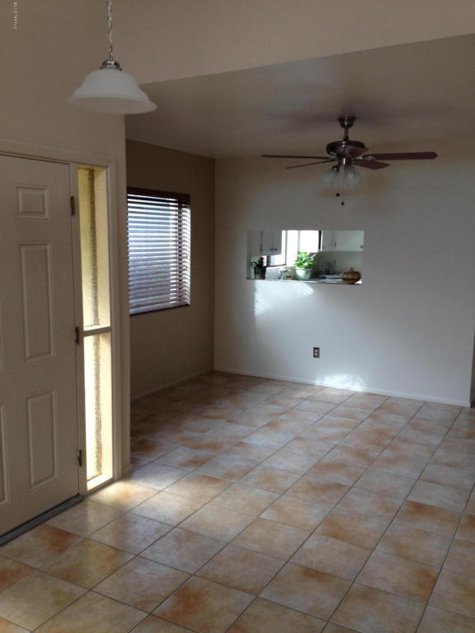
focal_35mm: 35
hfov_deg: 40.7
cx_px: 238
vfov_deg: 52.6
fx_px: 640
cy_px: 316
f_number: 2.4
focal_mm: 4.28
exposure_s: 1/40
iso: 50
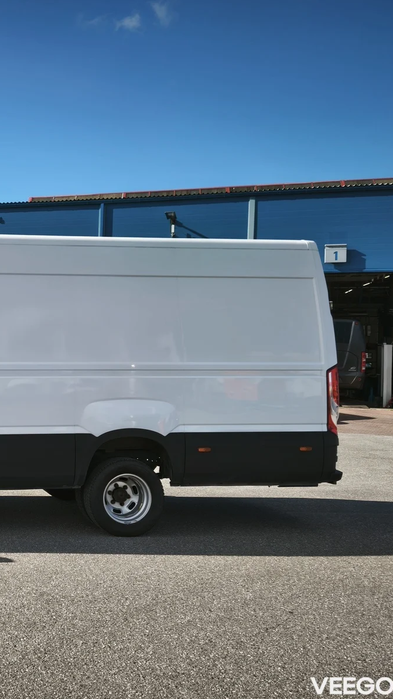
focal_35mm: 38
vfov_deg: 52.8
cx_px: -68
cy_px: 350
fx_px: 704
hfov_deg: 27.7
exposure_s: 1/445
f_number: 1.7
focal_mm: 5.35
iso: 80
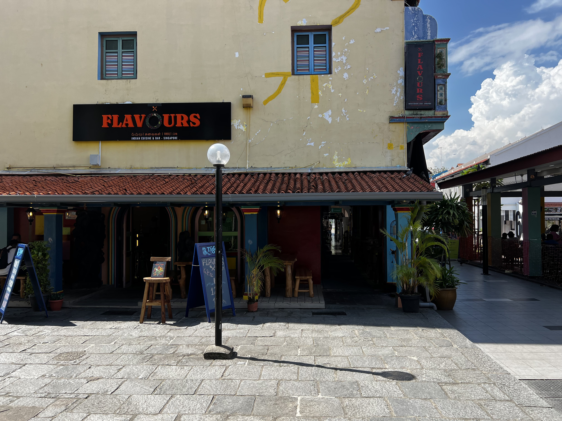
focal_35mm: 26
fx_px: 422
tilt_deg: +0.9
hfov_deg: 67.3
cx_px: 281
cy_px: 210
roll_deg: +0.6
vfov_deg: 53.1
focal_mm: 5.7
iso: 50
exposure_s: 1/1669
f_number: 1.5
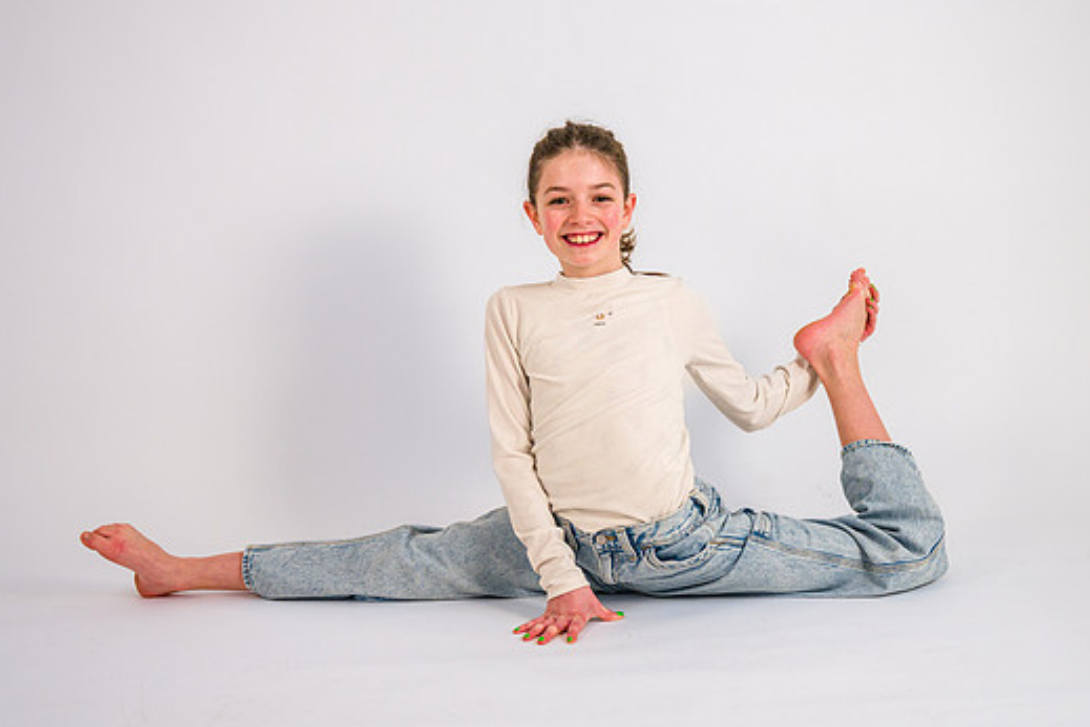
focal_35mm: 60
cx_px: 613
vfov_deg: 22.6
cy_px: 322
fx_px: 1817
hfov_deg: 33.4
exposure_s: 1/160
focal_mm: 46
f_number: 3.5
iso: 1000
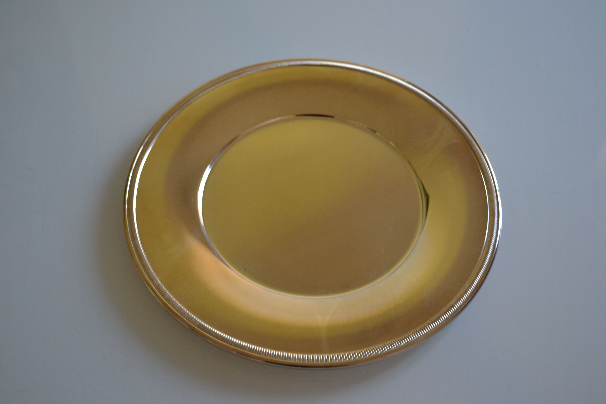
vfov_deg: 28.1
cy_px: 202
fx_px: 808
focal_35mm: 48
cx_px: 303
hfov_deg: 41.1
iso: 400
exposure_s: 1/30
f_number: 4.8
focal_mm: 32
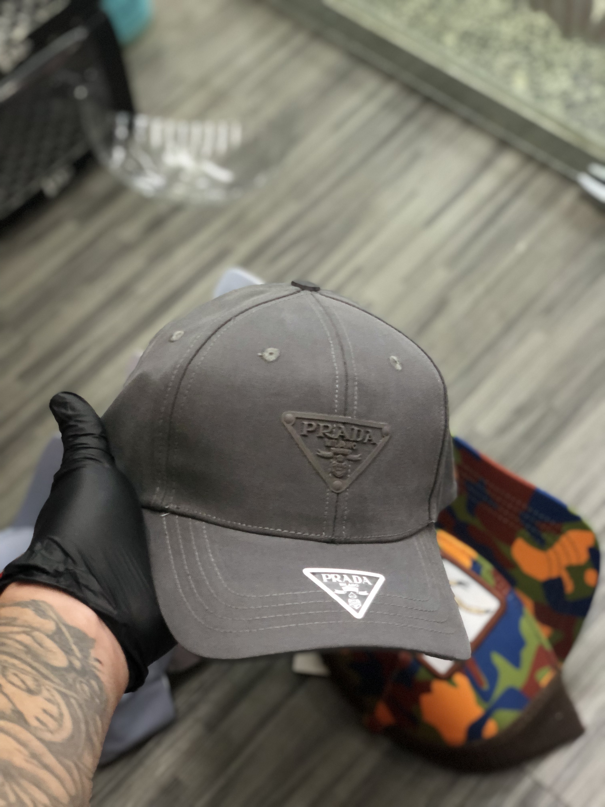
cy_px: 404
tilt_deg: -57.2
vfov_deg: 36.8
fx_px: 1212
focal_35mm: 52
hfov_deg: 28.0
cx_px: 302
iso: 160
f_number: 2.4
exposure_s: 1/15
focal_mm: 6
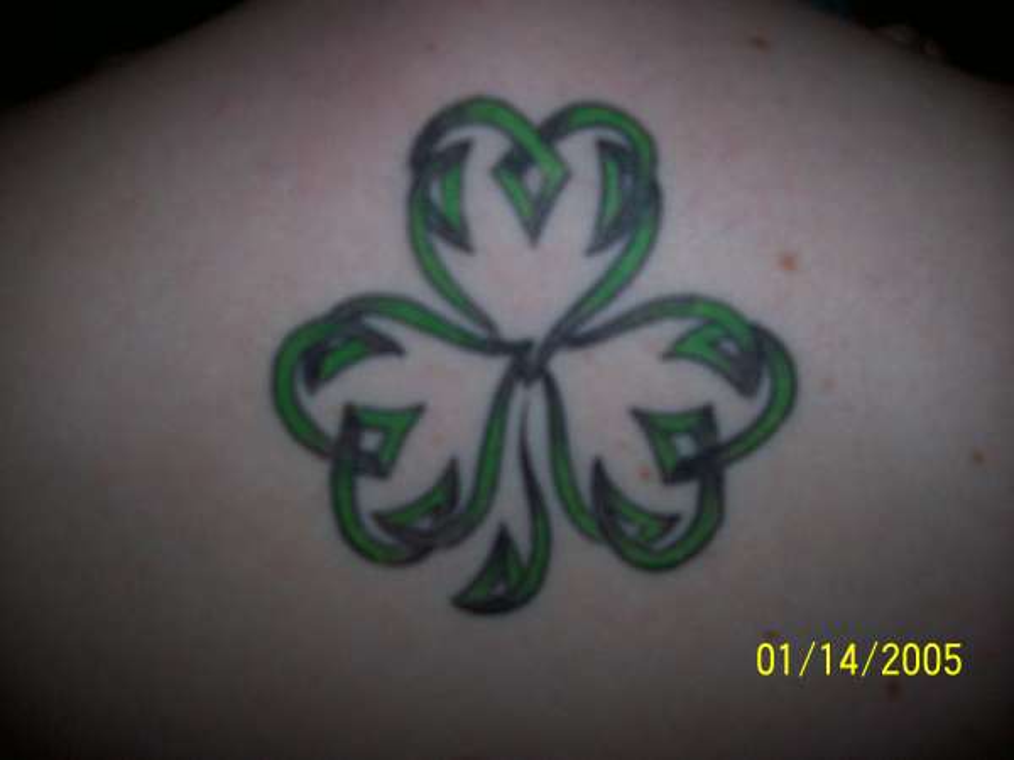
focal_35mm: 34
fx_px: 996
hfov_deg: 54.0
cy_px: 380
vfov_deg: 41.8
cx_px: 507
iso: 140
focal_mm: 5.6
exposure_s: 1/112
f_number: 2.7
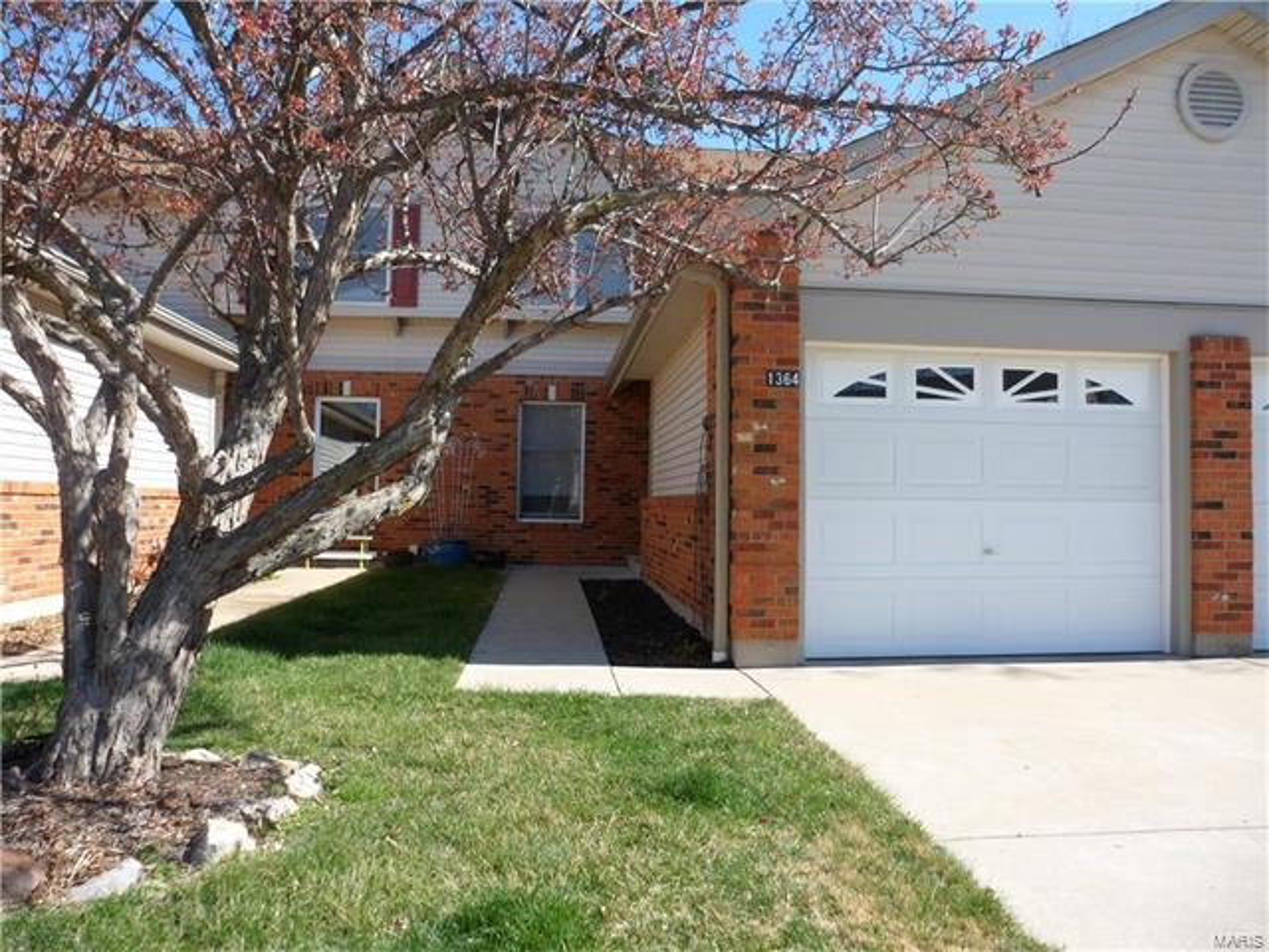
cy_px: 476
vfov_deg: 53.1
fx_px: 953
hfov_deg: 67.3
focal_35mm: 26
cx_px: 634
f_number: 3.3
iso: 80
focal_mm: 4.9
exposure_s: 1/500
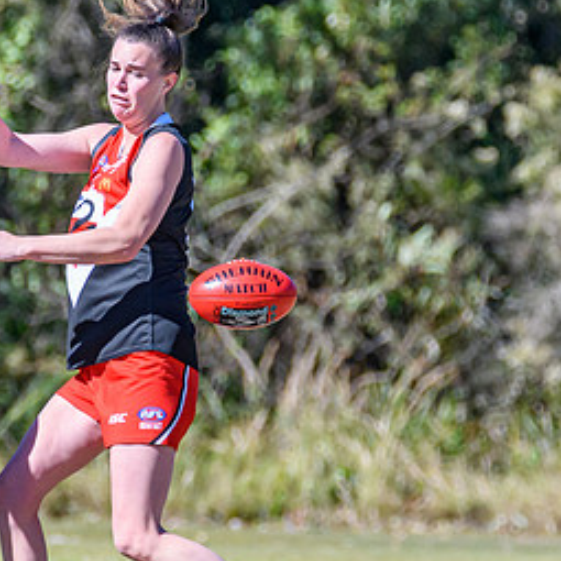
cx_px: 115
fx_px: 26880
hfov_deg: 1.2
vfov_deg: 1.2
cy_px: 287
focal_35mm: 1466
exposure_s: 1/2000
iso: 800
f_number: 8
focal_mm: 420
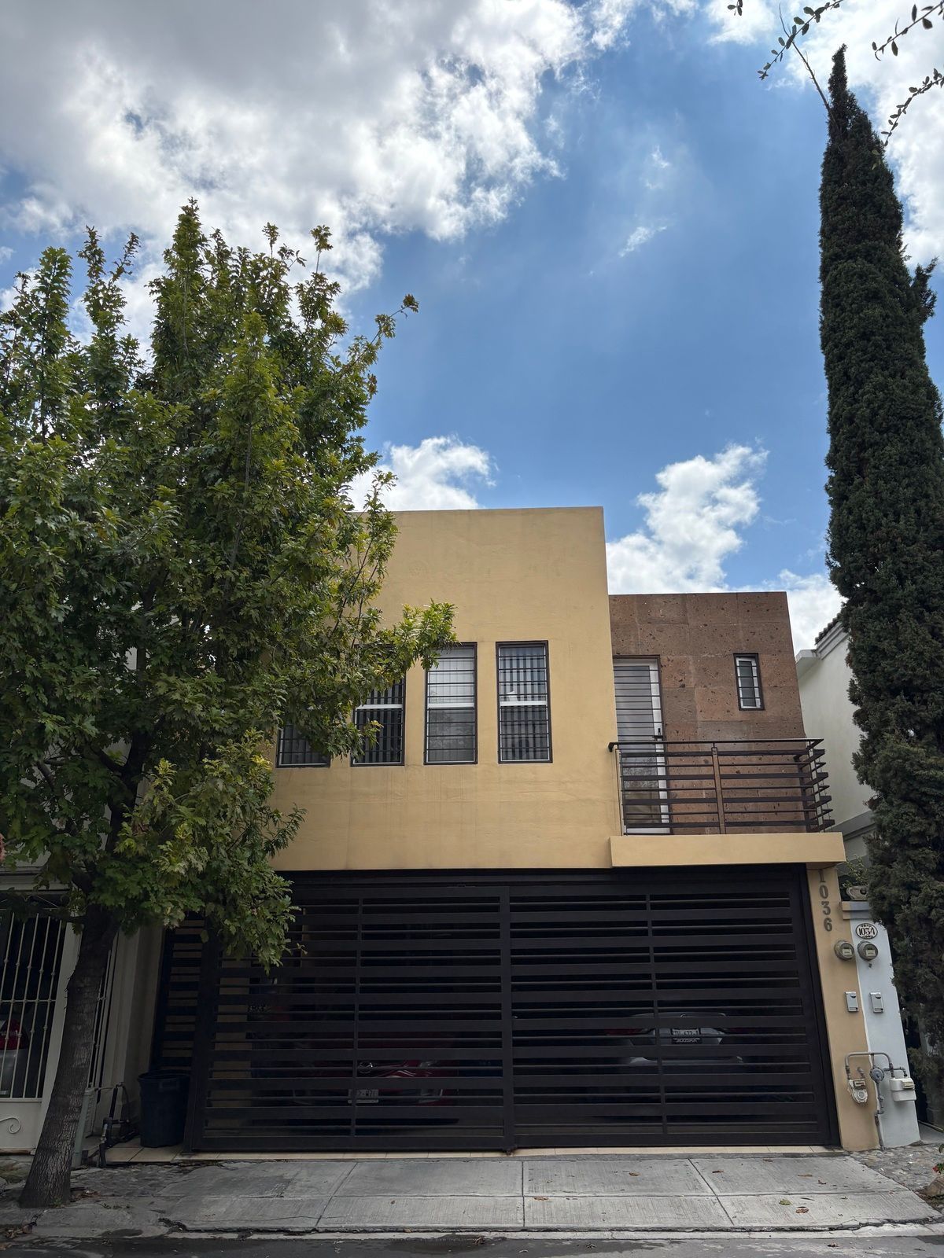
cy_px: 629
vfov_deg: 67.3
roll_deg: +0.5
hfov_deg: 53.1
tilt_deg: +20.9
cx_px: 472
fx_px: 945
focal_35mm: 26
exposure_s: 1/5814
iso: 50
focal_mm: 5.96
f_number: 1.6
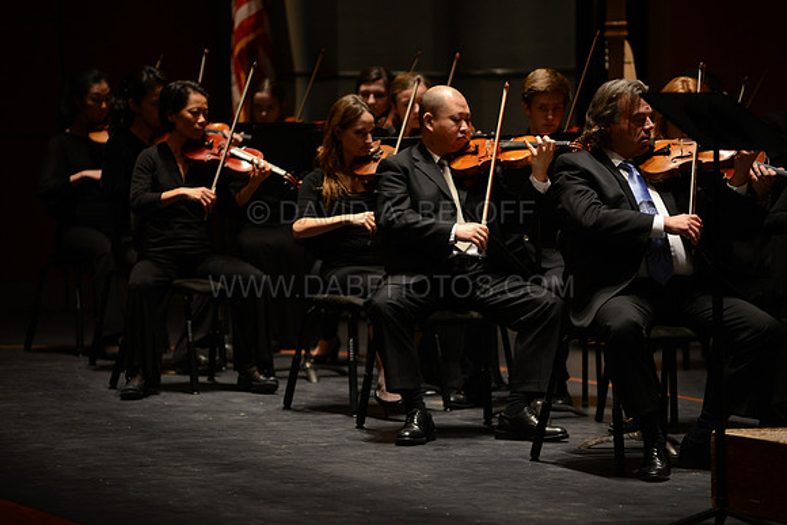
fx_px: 4373
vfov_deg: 6.9
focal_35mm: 200
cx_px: 394
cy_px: 262
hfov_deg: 10.3
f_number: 2.8
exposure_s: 1/250
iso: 1600
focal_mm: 200
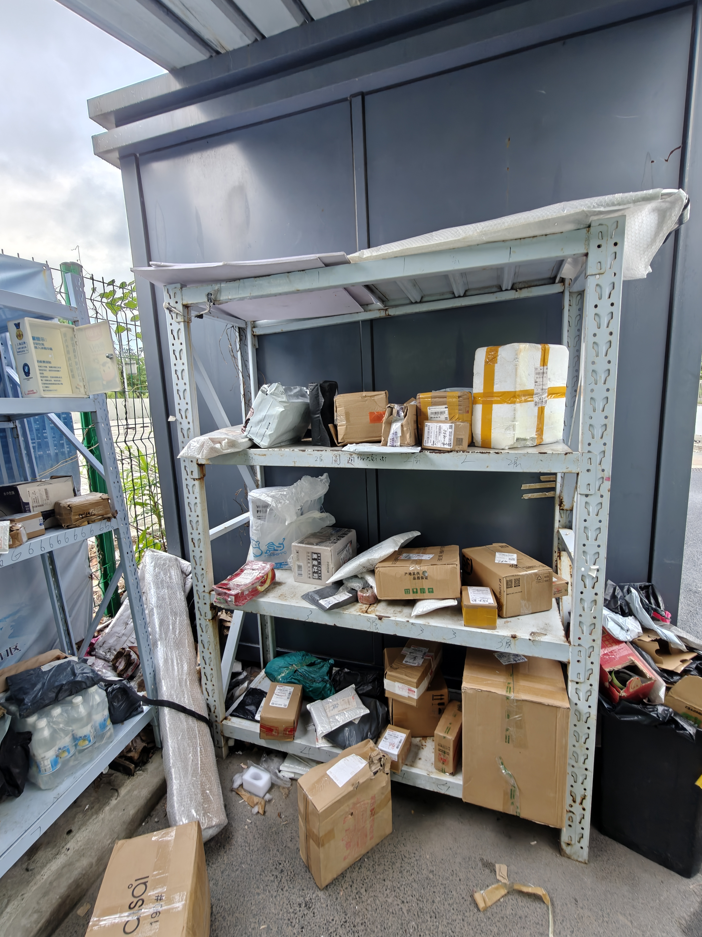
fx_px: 406
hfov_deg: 81.7
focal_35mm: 15
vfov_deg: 98.2
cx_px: 351
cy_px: 468
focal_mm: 2.3
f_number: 2
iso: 800
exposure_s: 1/63
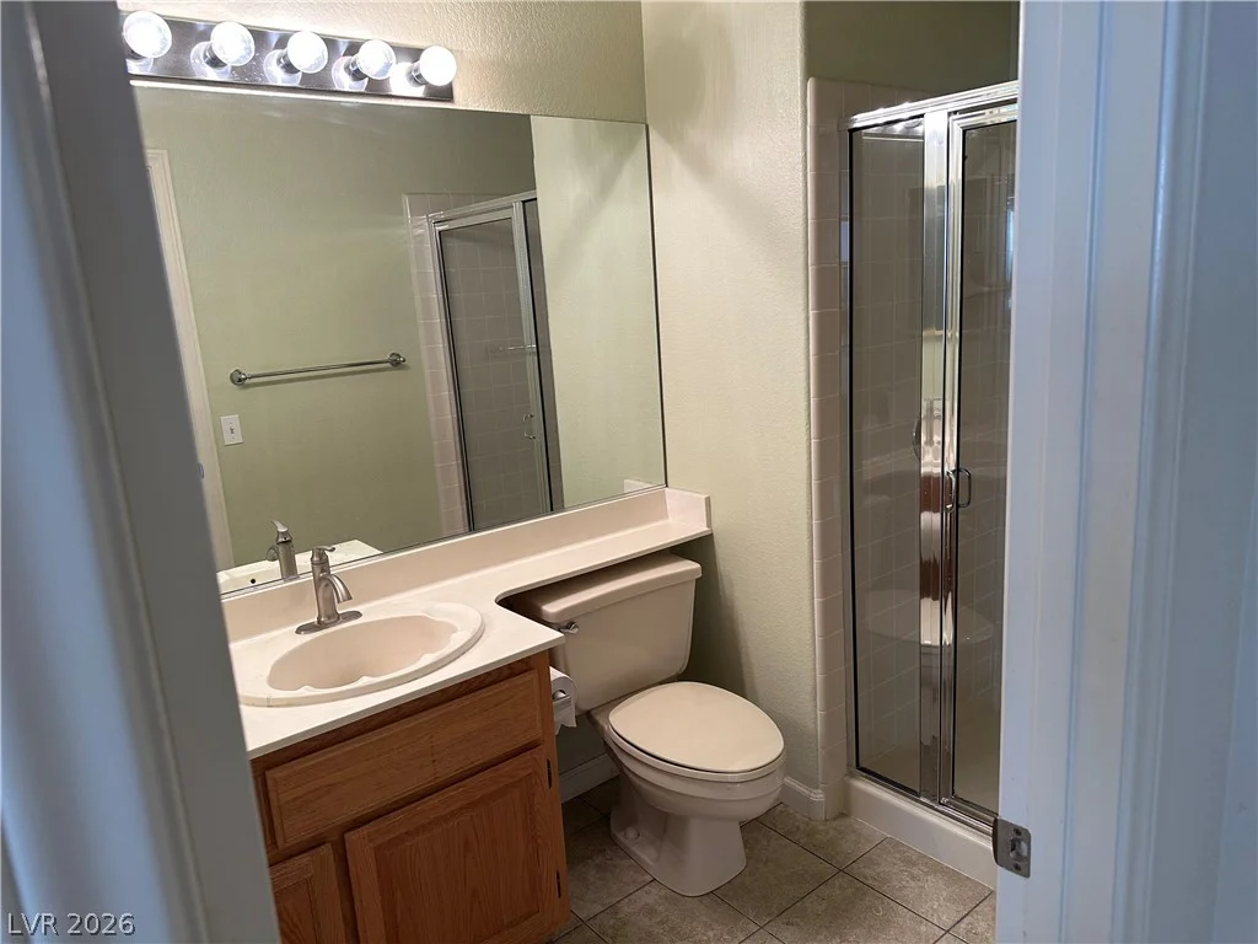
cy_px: 472
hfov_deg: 71.6
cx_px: 629
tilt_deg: -12.2
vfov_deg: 56.8
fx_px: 872
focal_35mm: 24
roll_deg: +3.7
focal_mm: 6.86
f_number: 1.78
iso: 160
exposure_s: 1/120
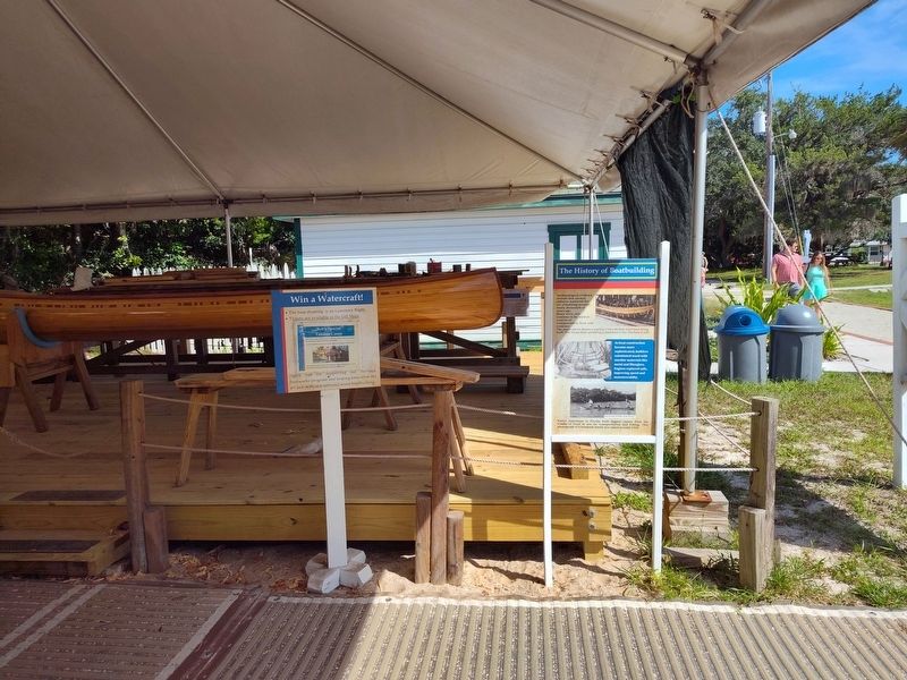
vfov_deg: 58.9
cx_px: 454
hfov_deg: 73.9
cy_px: 340
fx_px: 603
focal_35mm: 23
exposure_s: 1/1553
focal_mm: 5.56
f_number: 1.8
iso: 100
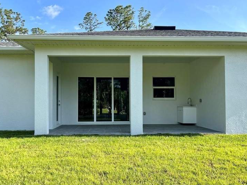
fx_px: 207
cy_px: 98
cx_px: 119
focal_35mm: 29
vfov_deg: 48.2
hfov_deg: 61.6
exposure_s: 1/1212
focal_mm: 5.1
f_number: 1.6
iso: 50
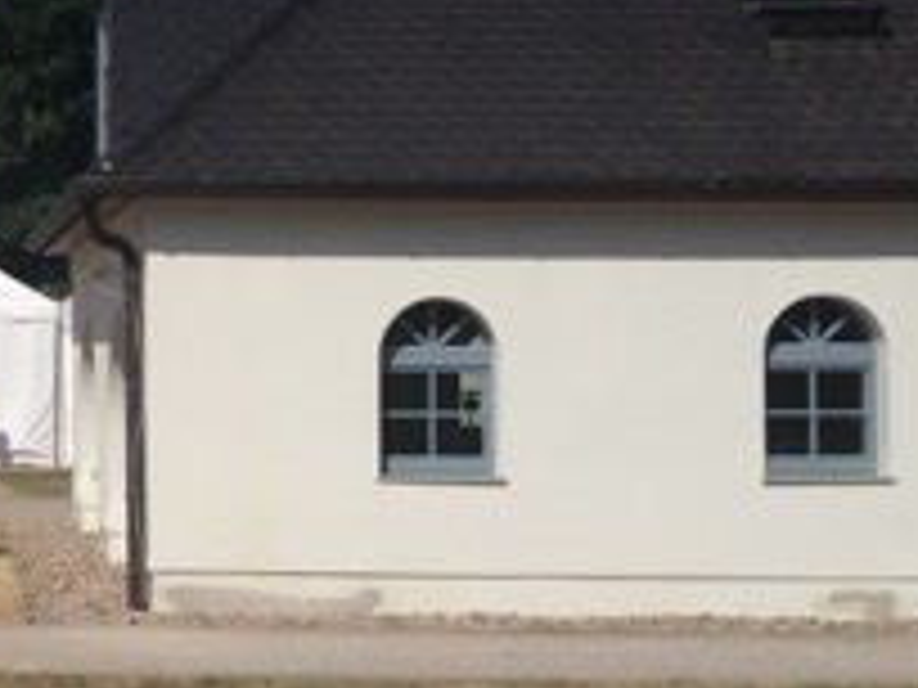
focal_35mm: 84
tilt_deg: +0.0
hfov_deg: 21.6
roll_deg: -0.4
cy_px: 315
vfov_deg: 17.6
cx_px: -184
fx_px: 2228
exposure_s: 1/4926
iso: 50
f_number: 2.4
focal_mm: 4.12
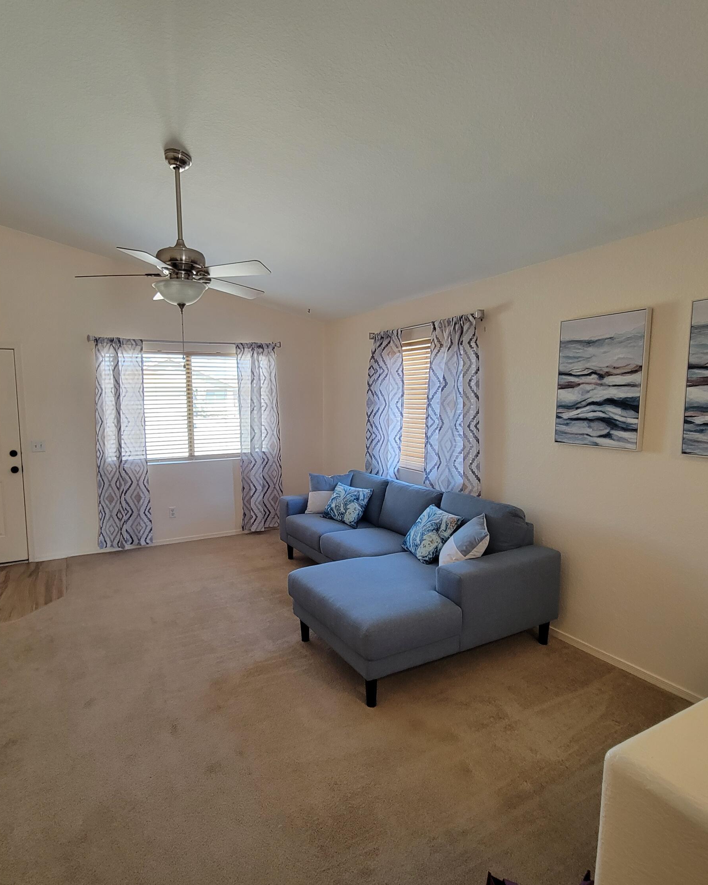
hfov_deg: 76.5
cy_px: 444
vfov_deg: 89.6
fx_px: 445
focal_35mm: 17
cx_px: 303
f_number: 2.2
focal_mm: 2.2
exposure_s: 1/60
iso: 160
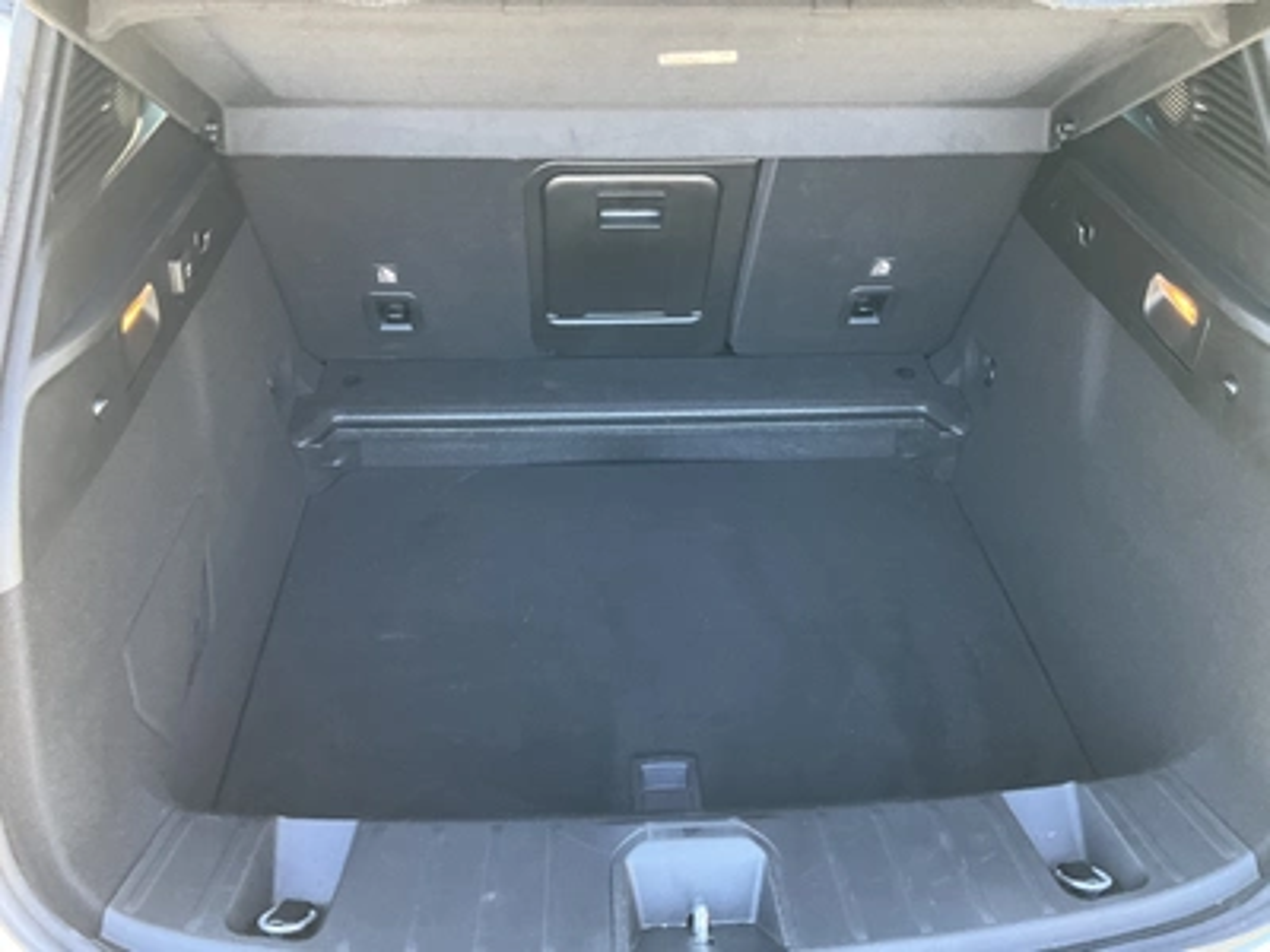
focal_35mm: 29
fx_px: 1064
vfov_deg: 48.2
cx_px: 635
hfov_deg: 61.7
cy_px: 476
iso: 100
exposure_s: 1/60
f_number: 1.8
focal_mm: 3
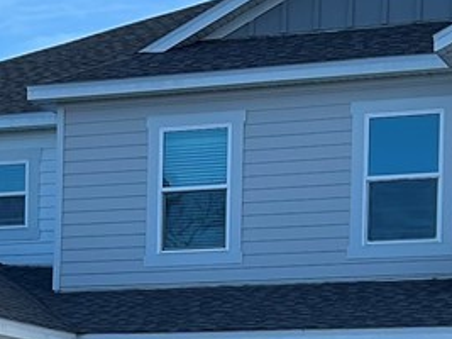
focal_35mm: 156
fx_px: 2036
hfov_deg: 12.4
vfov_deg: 9.3
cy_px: 500
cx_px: -58
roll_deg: -0.8
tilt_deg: -0.7
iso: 50
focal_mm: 5.7
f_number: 1.5
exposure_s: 1/1869
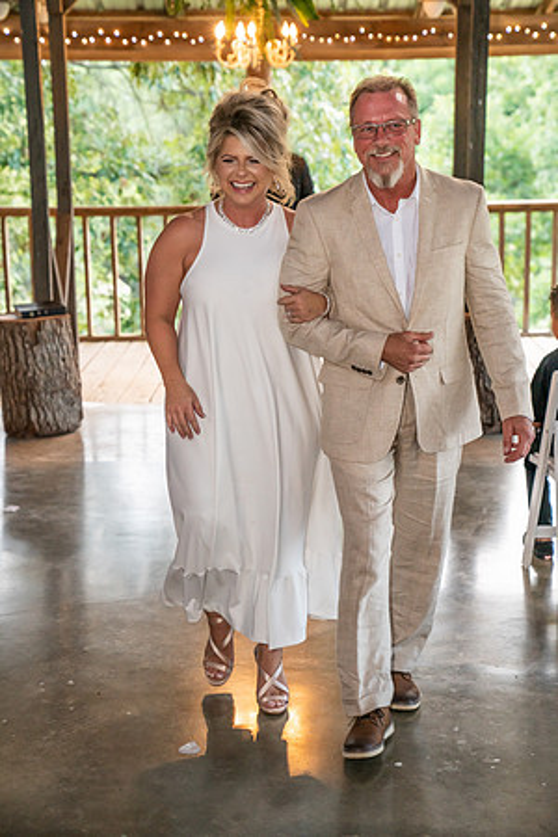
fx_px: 1627
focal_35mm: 70
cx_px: 279
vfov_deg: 28.8
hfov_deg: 19.5
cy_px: 418
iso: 1600
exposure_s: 1/125
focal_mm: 70
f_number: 4.5
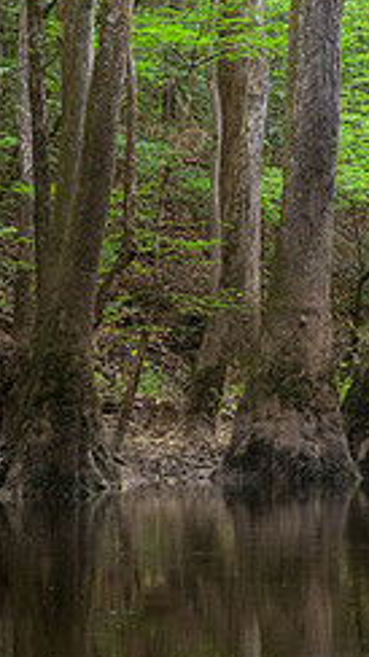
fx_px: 3275
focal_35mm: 188
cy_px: 225
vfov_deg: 11.4
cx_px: 421
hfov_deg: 6.4
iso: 1600
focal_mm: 70
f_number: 9
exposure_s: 1/250
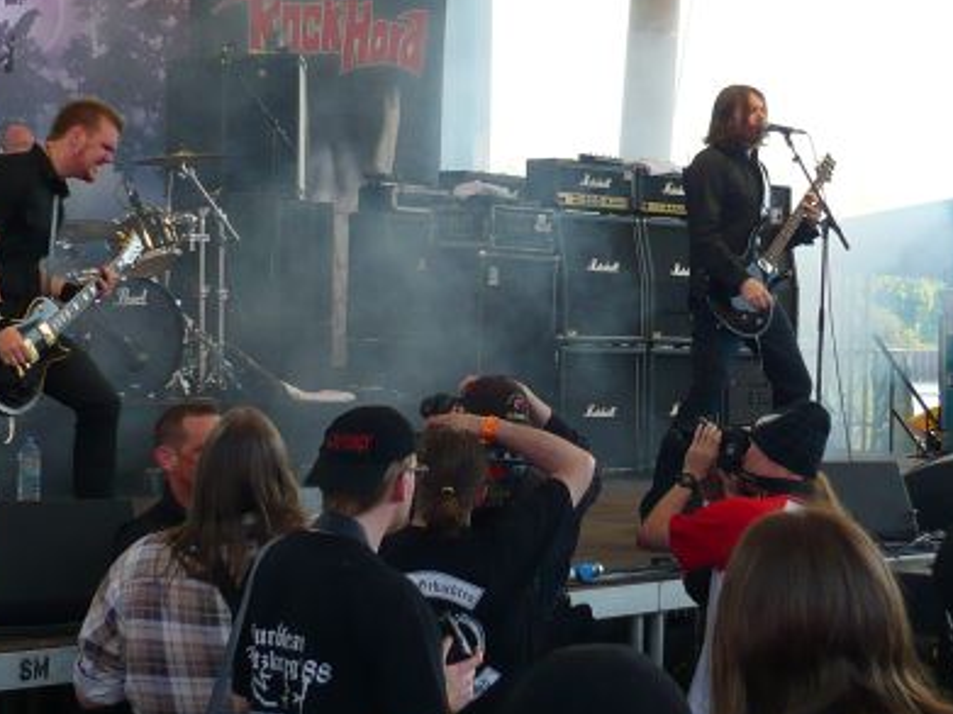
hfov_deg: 21.3
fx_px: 2532
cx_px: 592
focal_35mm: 92
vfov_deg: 16.0
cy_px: 302
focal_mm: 7.4
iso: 100
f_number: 3.5
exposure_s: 1/200
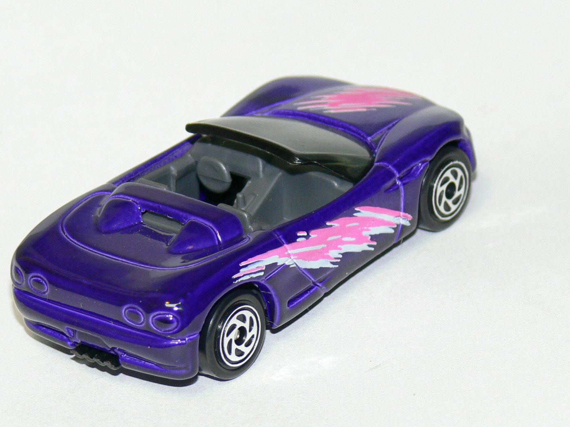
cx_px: 248
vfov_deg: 6.3
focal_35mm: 235
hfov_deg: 8.4
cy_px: 203
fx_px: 3870
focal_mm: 27.1
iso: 100
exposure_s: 1/30
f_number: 3.6
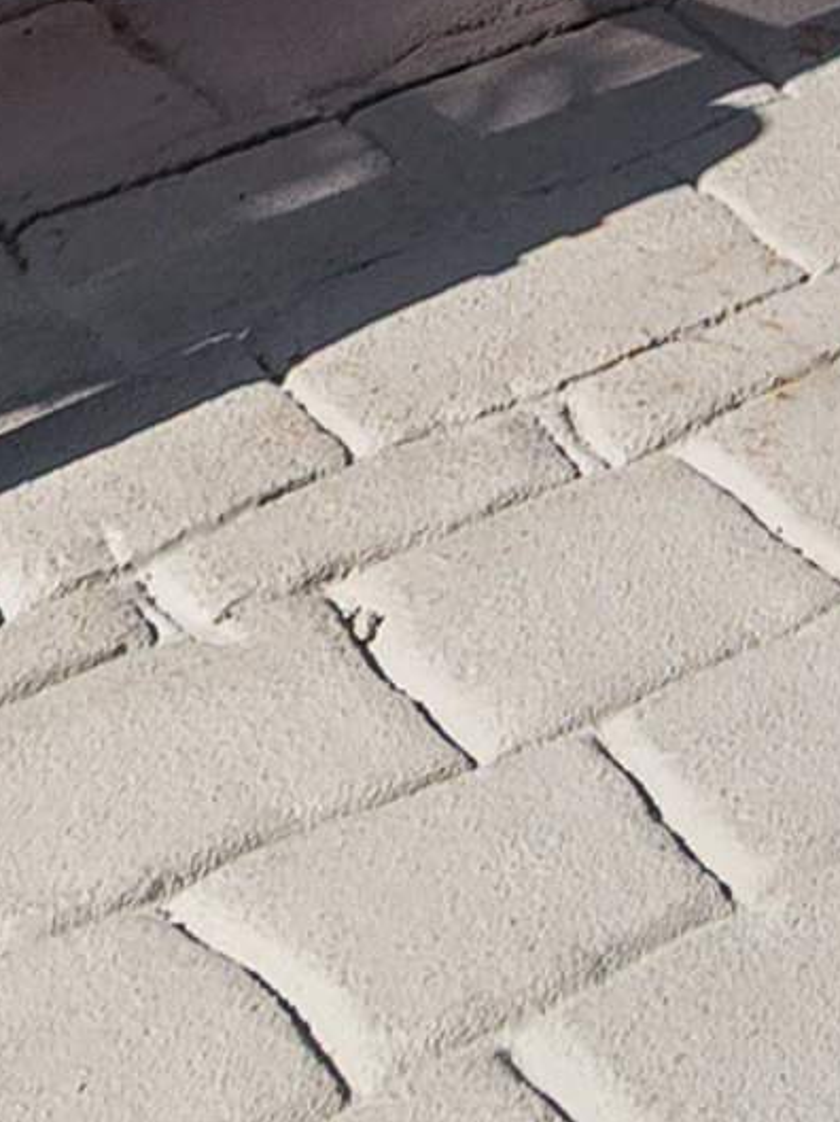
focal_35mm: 187
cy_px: -3016
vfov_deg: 7.9
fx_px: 6058
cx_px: 2395
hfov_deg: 7.2
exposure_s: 1/1250
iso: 160
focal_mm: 17
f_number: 9
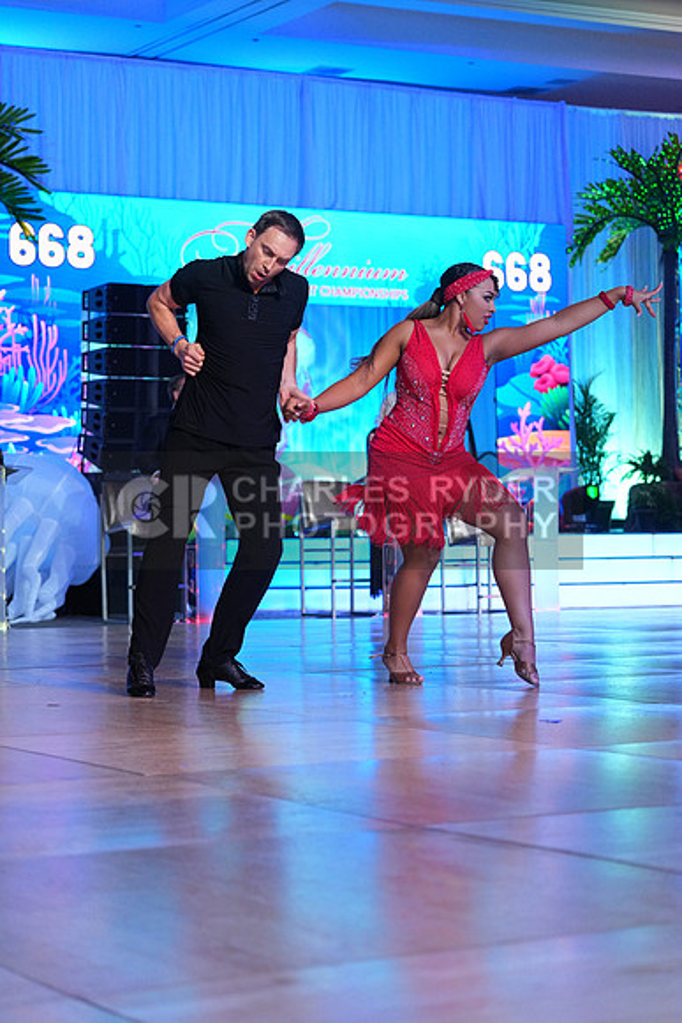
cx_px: 341
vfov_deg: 26.0
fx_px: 2215
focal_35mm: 78
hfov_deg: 17.5
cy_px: 512
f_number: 4
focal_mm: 78
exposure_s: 1/400
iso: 2500
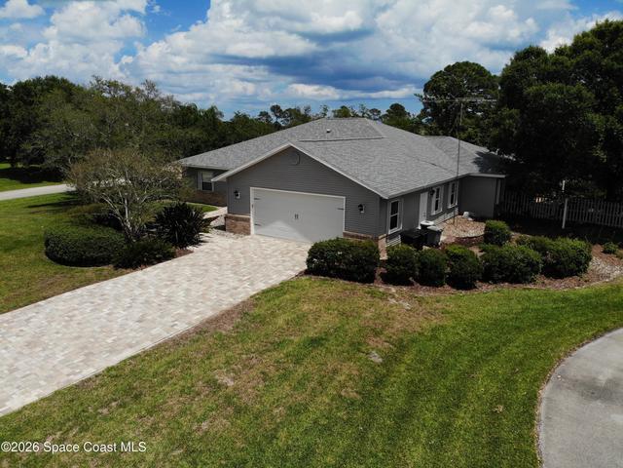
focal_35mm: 24
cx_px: 312
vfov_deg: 56.8
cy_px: 234
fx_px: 432
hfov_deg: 71.6
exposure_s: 1/2613
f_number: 2.8
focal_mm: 4.5
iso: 103
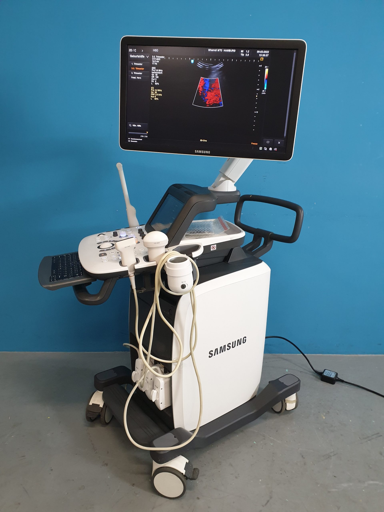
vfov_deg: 67.3
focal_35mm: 26
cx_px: 192
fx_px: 385
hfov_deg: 53.1
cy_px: 256
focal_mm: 4.3
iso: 320
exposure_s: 1/33
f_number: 2.4
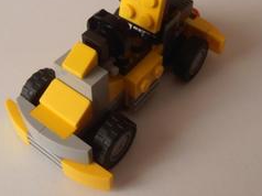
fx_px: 423
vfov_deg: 25.9
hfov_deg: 34.4
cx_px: 123
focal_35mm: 56
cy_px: 65
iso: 125
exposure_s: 1/25
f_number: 3.9
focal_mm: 6.61
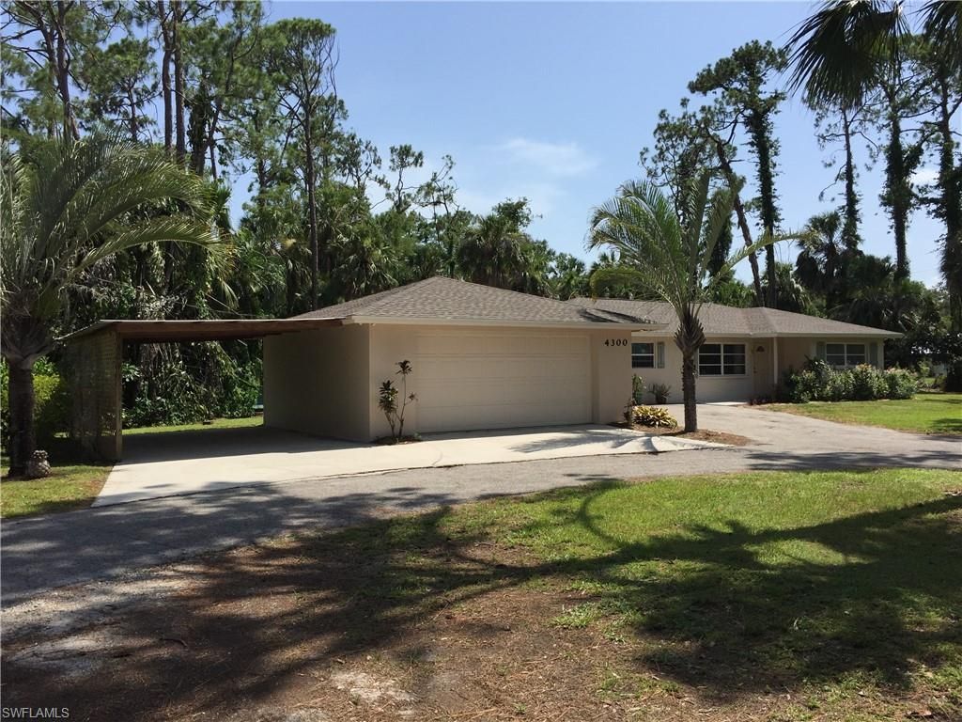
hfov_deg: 61.7
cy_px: 361
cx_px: 481
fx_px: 806
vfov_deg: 48.2
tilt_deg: +0.8
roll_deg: +0.2
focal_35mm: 29
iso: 32
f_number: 2.2
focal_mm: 4.15
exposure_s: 1/2475
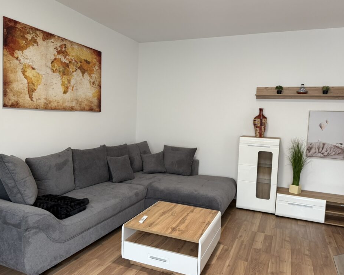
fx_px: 265
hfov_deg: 66.0
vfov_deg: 54.9
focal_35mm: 26
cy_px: 136
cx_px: 178
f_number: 1.78
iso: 200
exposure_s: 1/61
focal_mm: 6.76
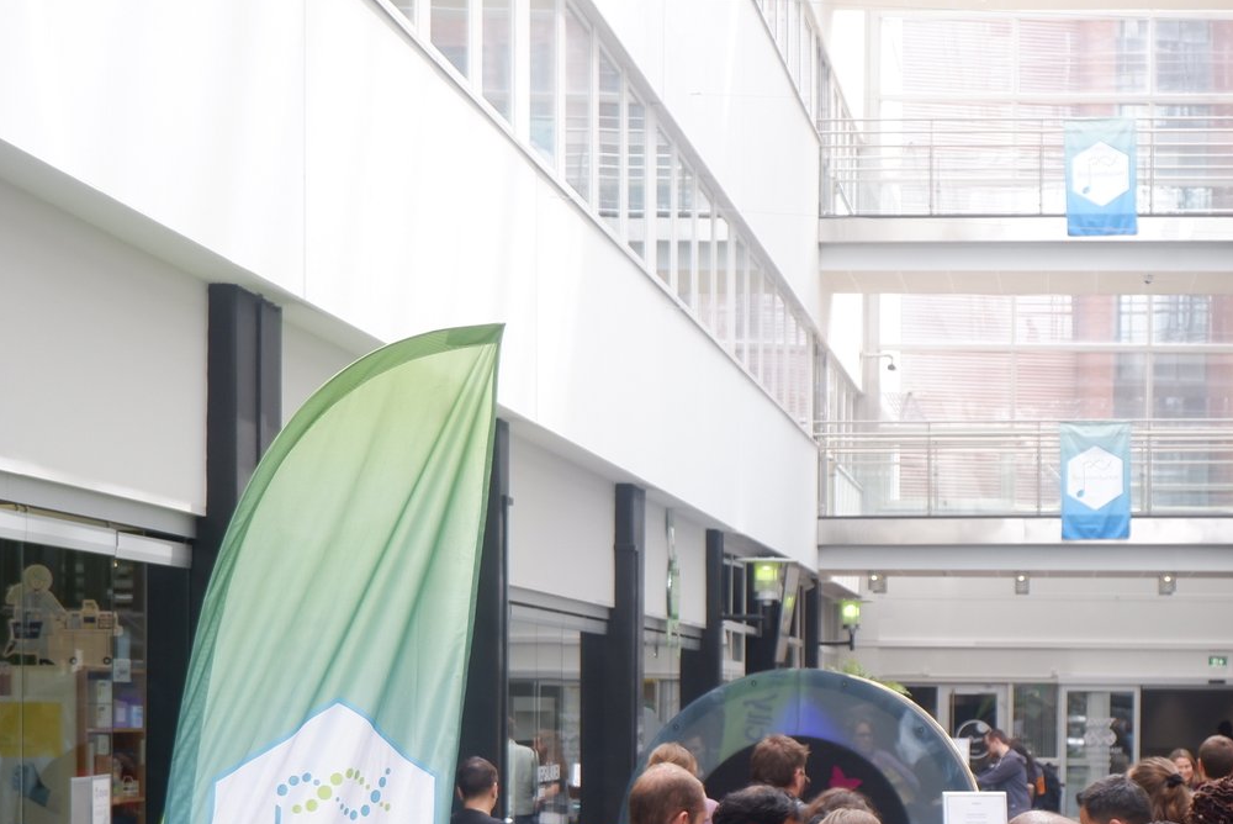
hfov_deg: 21.0
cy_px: 812
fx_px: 3290
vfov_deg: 14.1
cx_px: 972
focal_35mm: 96
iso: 250
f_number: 4.9
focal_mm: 32.3
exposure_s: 1/100
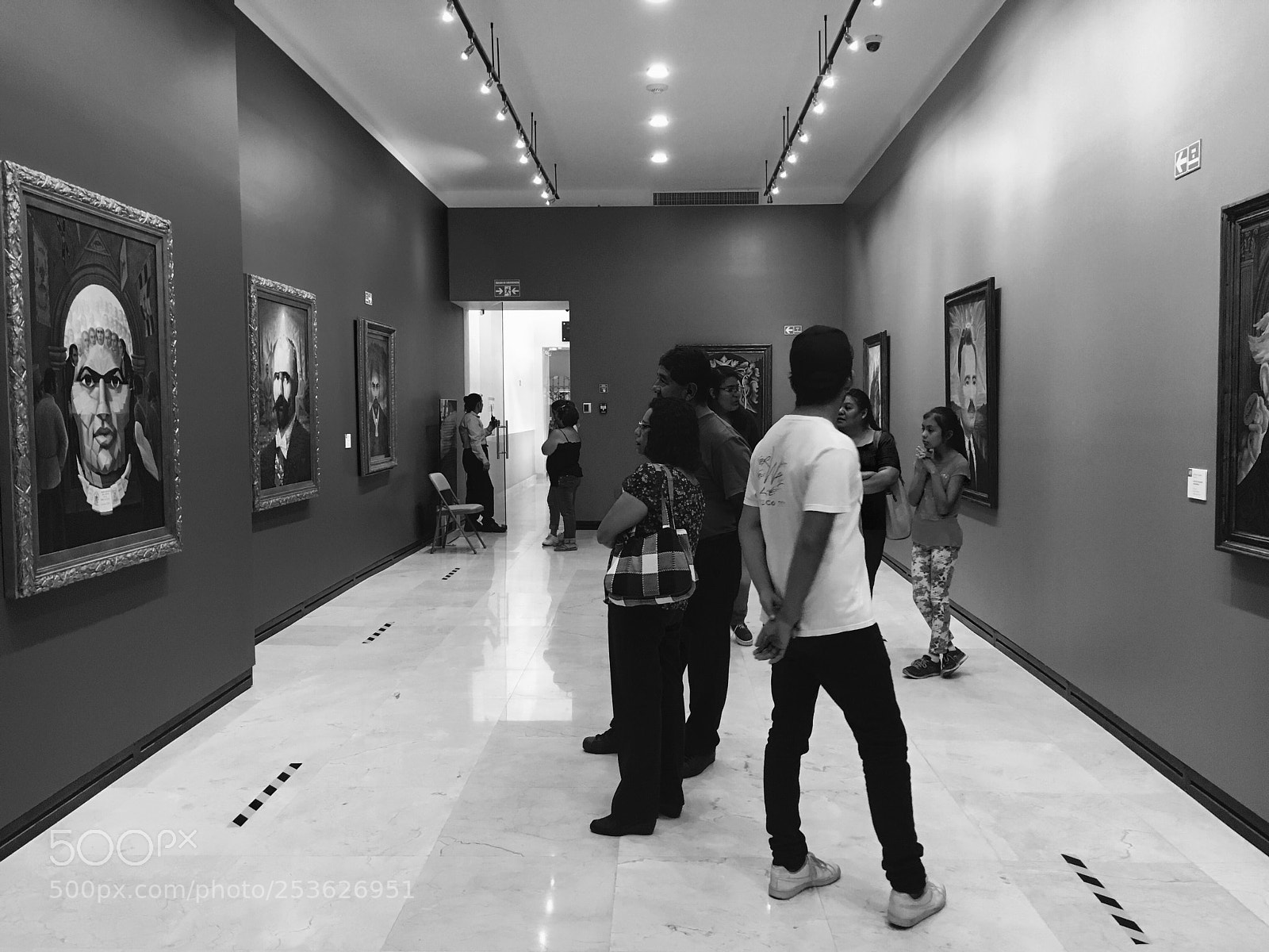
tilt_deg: -2.3
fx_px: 1063
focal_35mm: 29
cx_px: 634
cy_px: 476
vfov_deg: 48.2
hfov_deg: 61.7
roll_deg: +0.4
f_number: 2.2
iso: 125
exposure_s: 1/30
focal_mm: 4.15
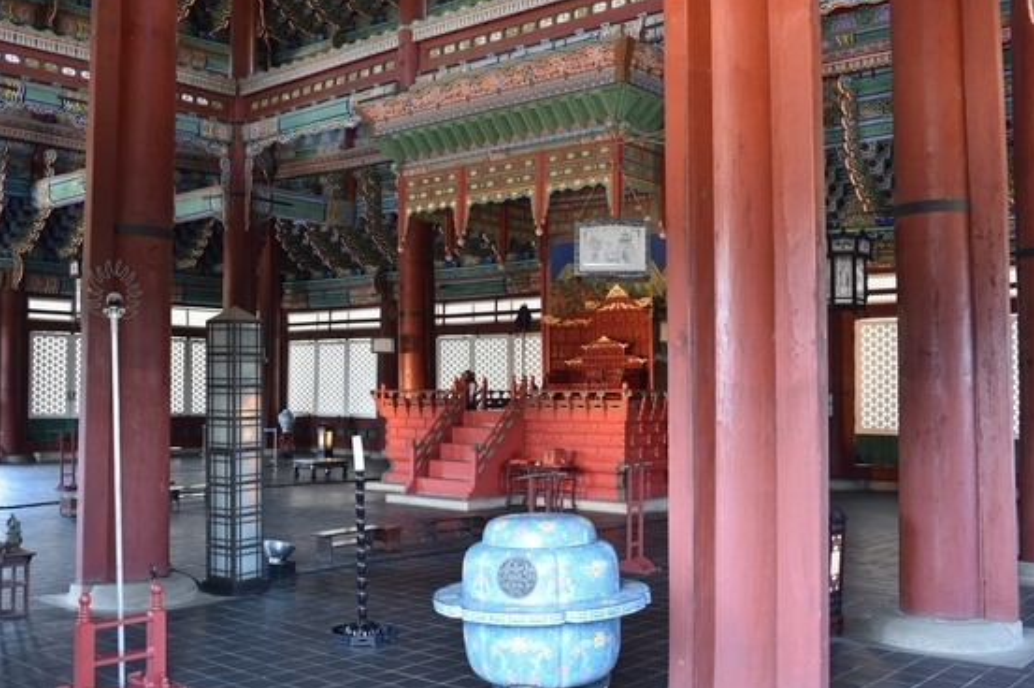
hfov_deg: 50.7
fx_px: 1091
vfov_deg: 35.0
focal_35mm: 38
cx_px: 497
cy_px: 353
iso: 800
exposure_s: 1/60
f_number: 3.5
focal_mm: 35
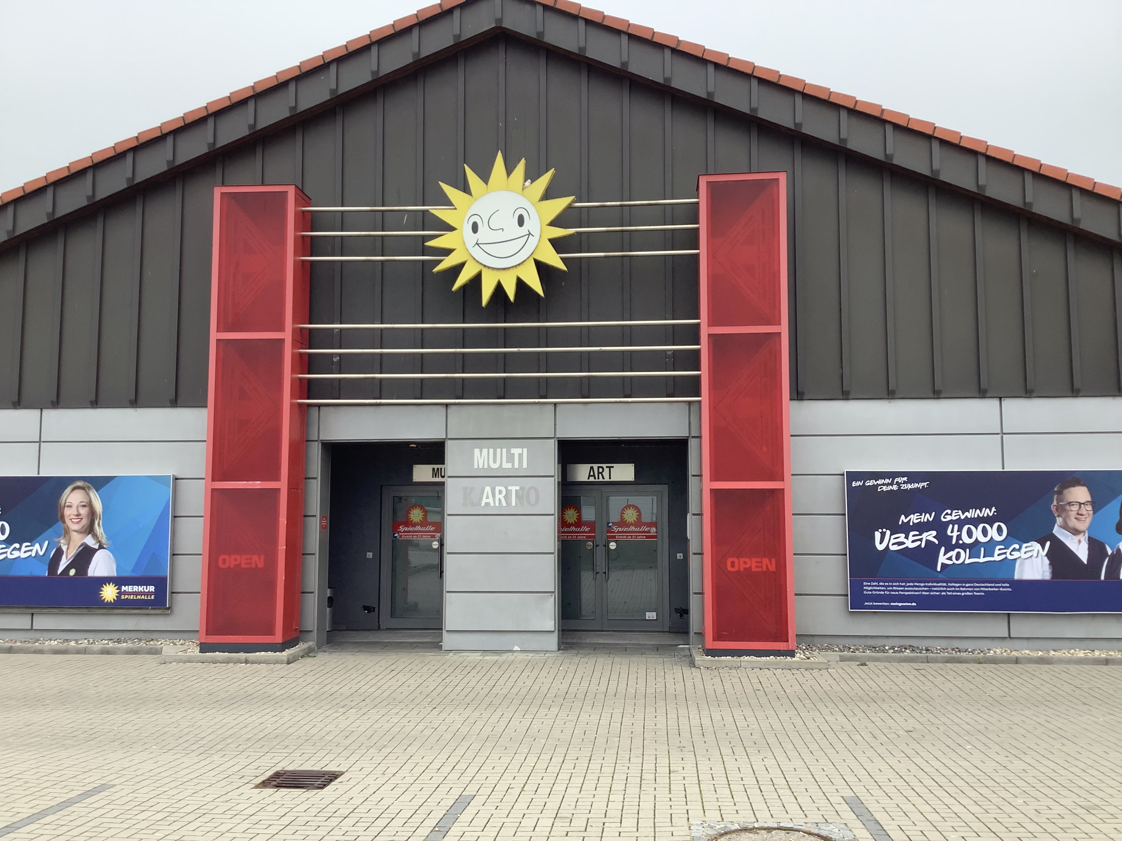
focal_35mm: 31
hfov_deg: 58.4
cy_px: 420
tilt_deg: +4.2
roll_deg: -0.4
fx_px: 1005
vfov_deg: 45.4
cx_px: 561
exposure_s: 1/100
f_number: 2.4
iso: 25
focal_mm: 3.3
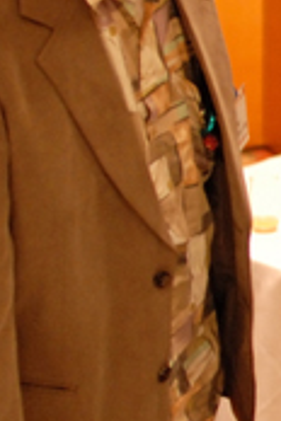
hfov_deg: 7.9
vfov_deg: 13.2
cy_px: 219
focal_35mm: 155
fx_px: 1815
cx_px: 761
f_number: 2
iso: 800
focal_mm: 28
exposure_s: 1/90
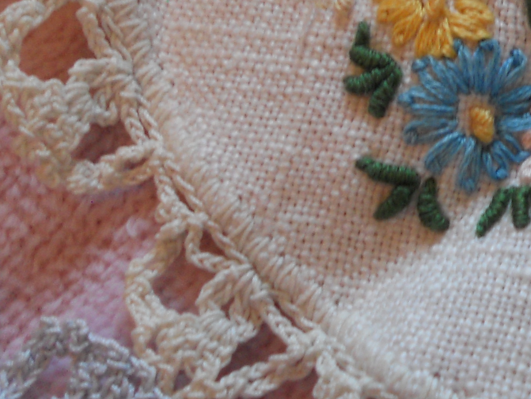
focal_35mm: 95
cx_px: 654
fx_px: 1458
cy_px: 40
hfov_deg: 19.3
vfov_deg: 15.4
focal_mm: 5.8
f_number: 3.5
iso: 125
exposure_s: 1/30
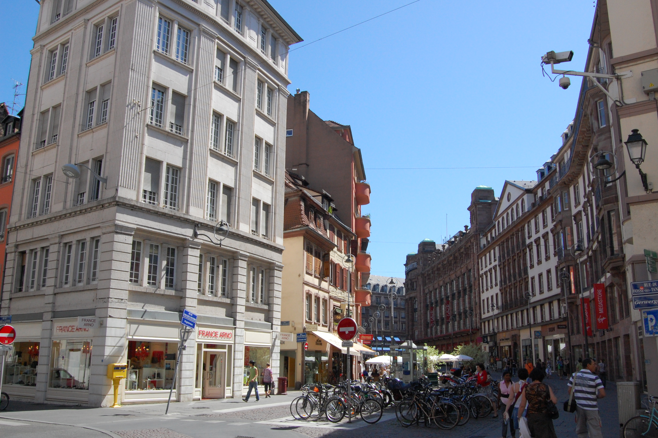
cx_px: 329
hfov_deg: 57.3
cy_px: 219
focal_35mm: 33
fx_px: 603
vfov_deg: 39.9
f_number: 16
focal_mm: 22
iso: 800
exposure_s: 1/320
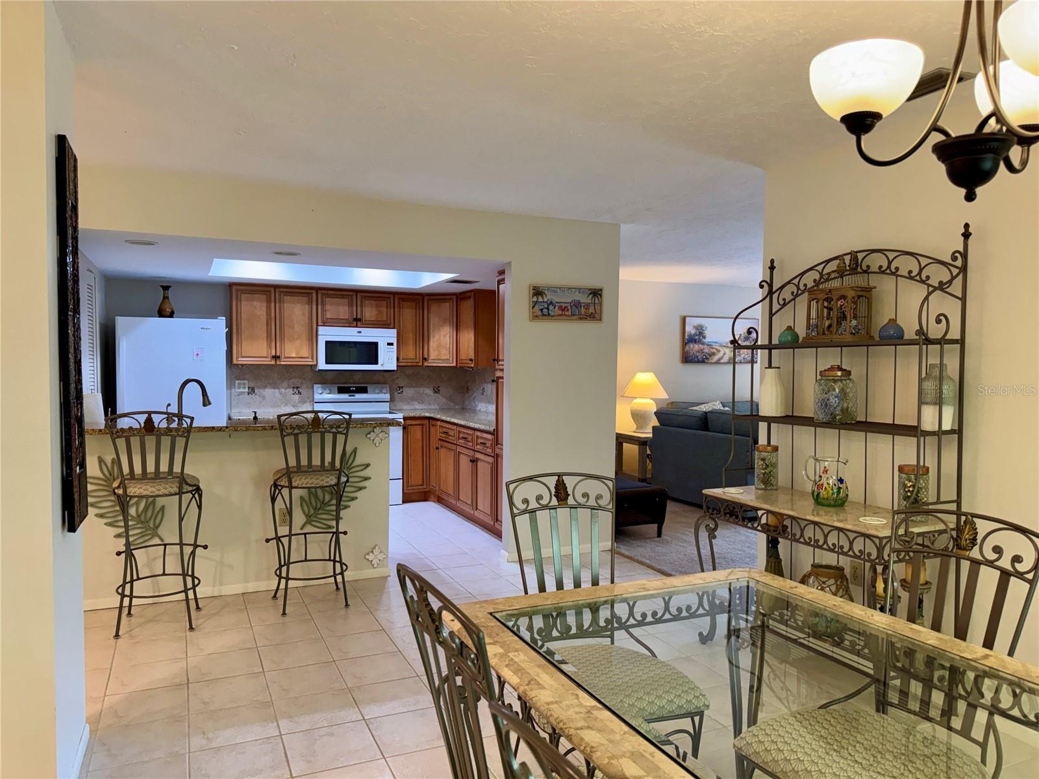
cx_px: 520
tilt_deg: -2.7
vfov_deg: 56.8
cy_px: 390
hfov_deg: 71.6
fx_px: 720
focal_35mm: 24
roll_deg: -1.0
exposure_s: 1/60
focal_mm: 6.76
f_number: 1.78
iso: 200
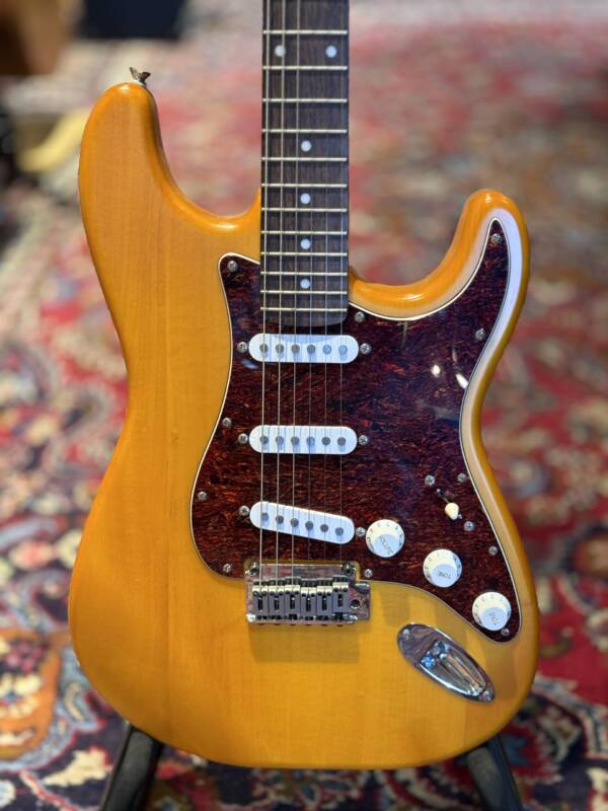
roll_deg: +0.4
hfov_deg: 30.3
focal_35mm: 48
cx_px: 304
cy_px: 406
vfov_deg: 39.7
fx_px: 1124
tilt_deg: -30.5
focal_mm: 6.76
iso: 320
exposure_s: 1/40
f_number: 1.78
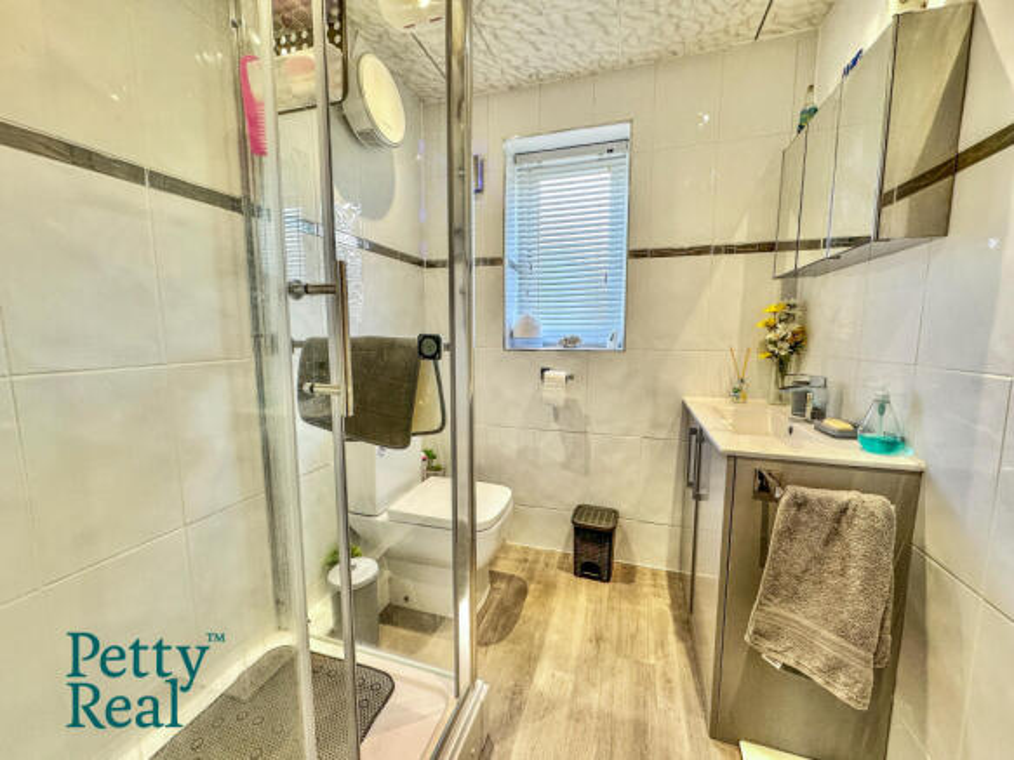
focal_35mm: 14
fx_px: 410
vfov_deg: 85.7
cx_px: 507
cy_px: 380
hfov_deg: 102.1
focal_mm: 2.22
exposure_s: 1/100
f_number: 2.2
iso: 100
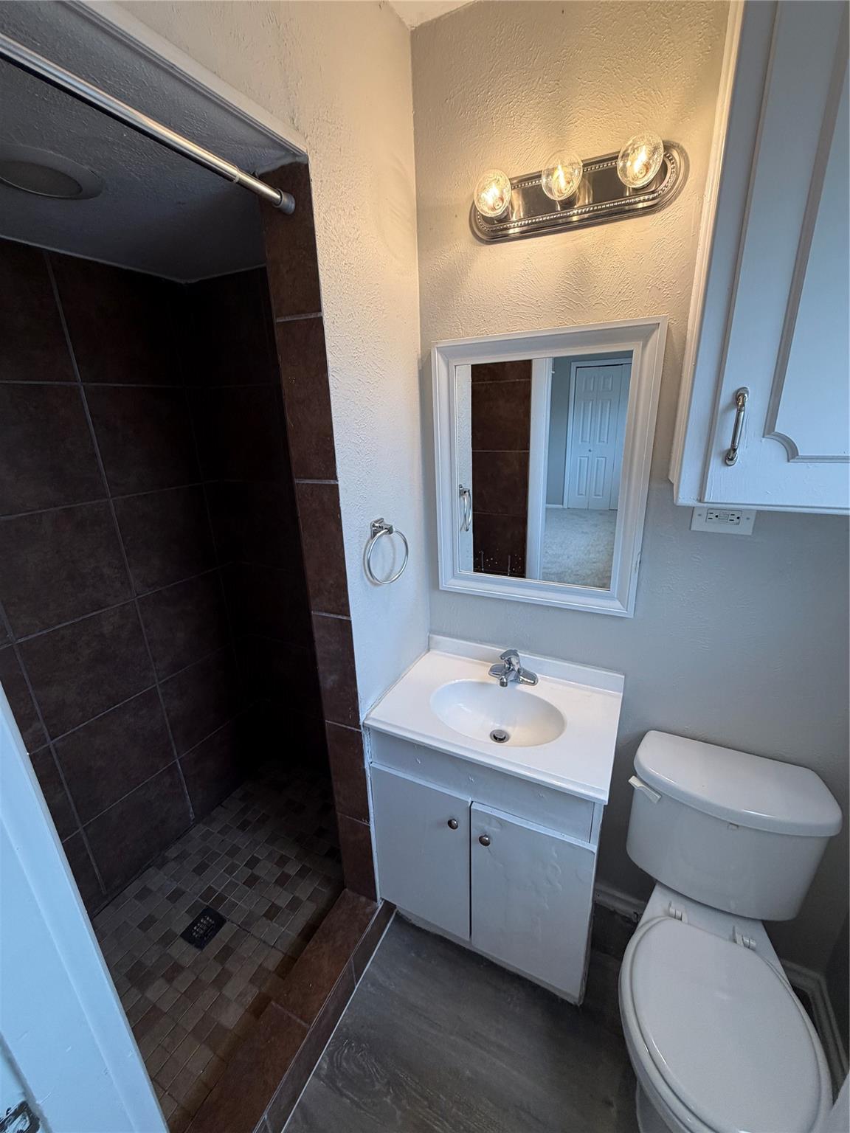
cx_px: 425
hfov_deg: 85.7
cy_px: 566
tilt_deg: -18.1
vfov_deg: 102.1
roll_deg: +1.6
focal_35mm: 14
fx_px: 458
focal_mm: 2.22
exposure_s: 1/120
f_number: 2.2
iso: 200
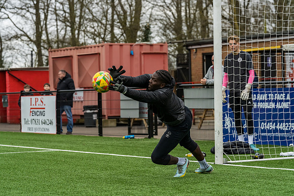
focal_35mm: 135
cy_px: 98
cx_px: 147
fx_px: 1103
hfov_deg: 15.2
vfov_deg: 10.2
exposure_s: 1/1000
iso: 1000
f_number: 5
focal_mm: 135
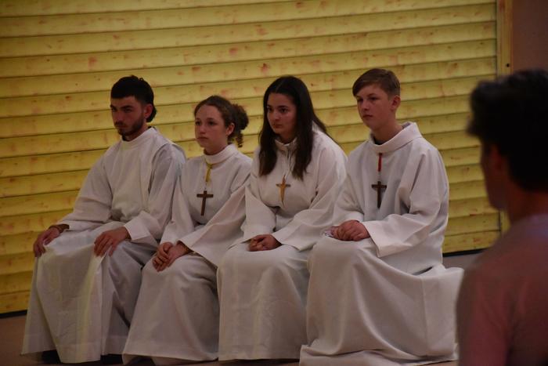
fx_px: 3197
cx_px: 274
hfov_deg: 9.8
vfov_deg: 6.5
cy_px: 183
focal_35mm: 210
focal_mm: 140
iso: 6400
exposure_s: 1/125
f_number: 5.6
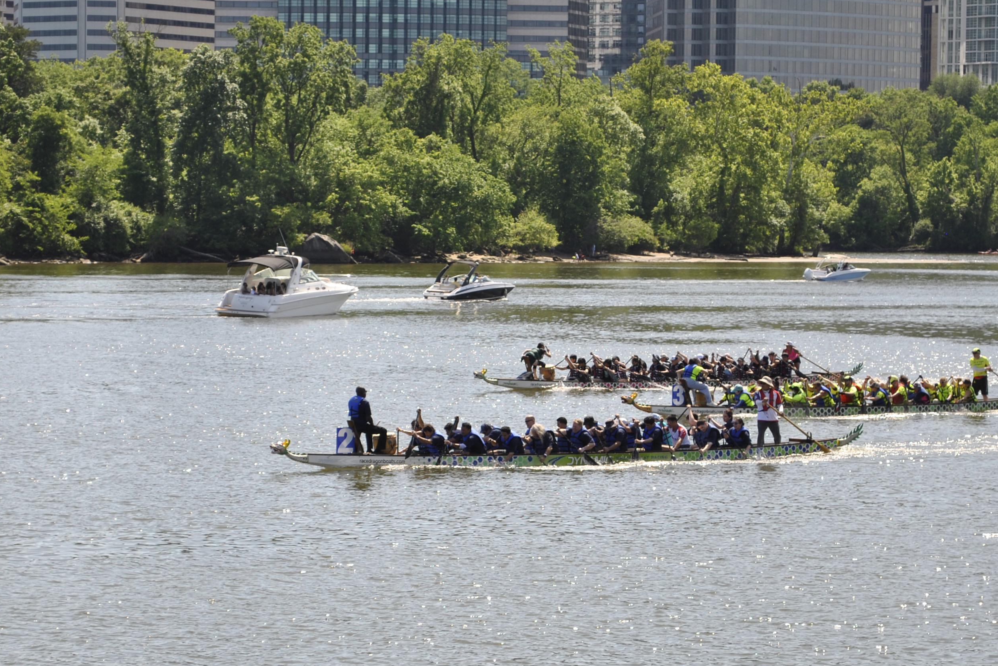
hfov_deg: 16.0
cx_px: 423
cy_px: 433
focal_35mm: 128
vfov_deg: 10.7
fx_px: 3542
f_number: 5.6
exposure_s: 1/320
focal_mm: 55
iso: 100
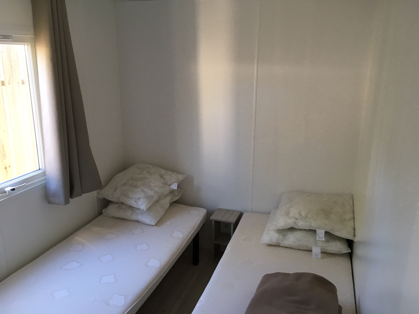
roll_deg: -1.6
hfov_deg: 61.7
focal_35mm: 29
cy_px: 157
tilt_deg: -17.1
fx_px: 351
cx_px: 210
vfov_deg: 48.2
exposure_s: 1/33
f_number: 2.2
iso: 40
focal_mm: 4.15
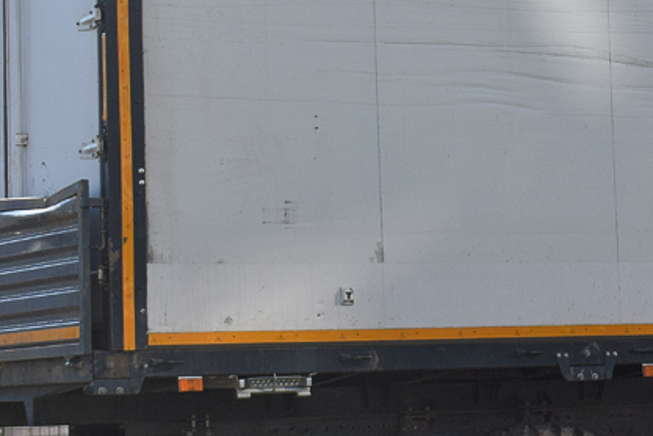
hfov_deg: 14.5
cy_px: 169
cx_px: 739
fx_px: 2503
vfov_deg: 9.9
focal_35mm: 138
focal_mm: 32
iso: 200
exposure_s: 1/400
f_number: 7.1
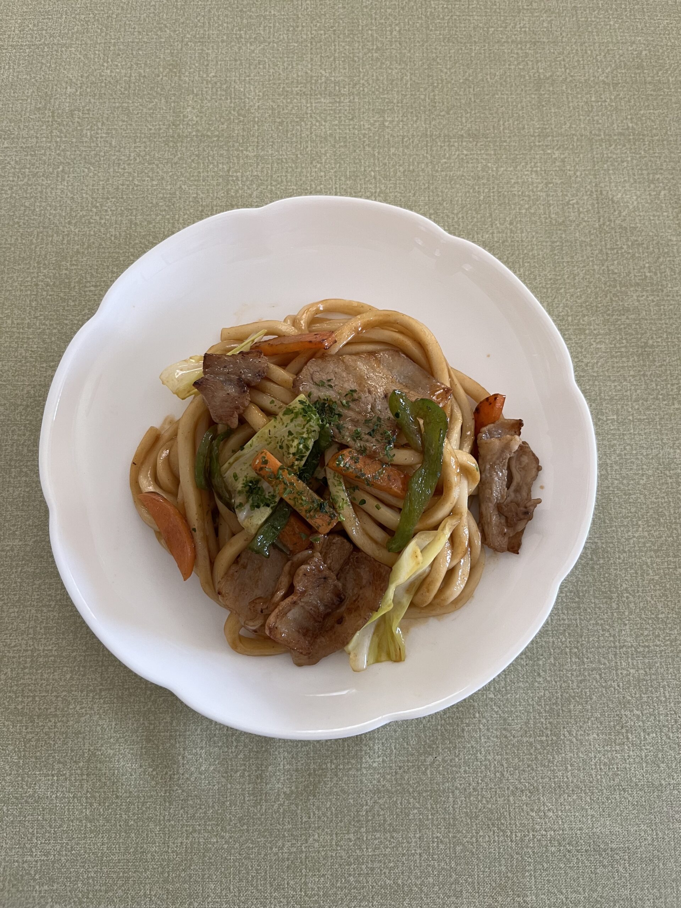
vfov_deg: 67.3
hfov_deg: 53.1
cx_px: 340
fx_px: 682
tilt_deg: -78.1
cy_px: 454
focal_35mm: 26
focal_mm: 5.1
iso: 160
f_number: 1.6
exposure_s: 1/60
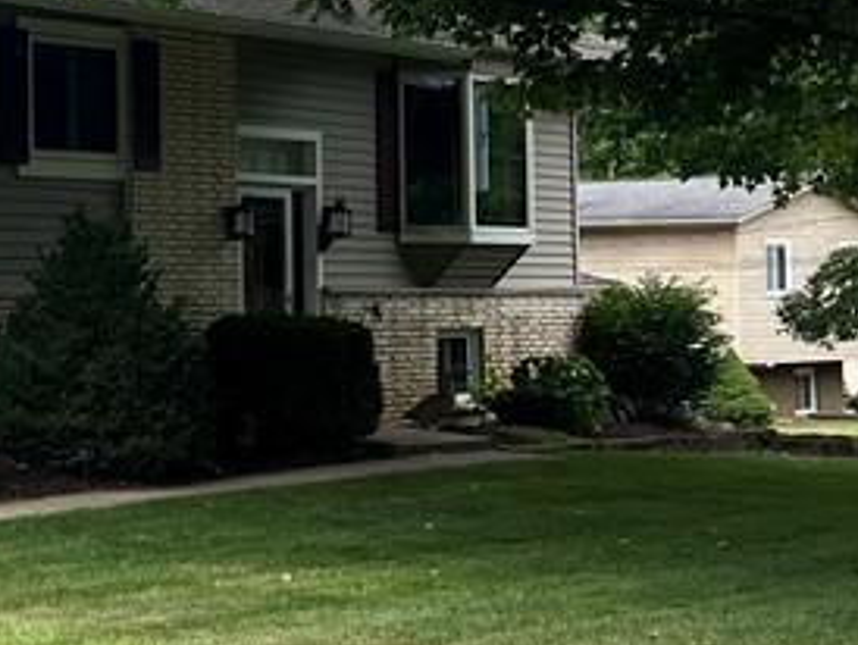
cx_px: -586
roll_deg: +1.1
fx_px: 2406
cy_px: 210
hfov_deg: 17.3
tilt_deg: +2.2
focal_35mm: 97
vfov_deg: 15.2
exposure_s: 1/2208
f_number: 1.5
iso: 50
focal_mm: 5.7
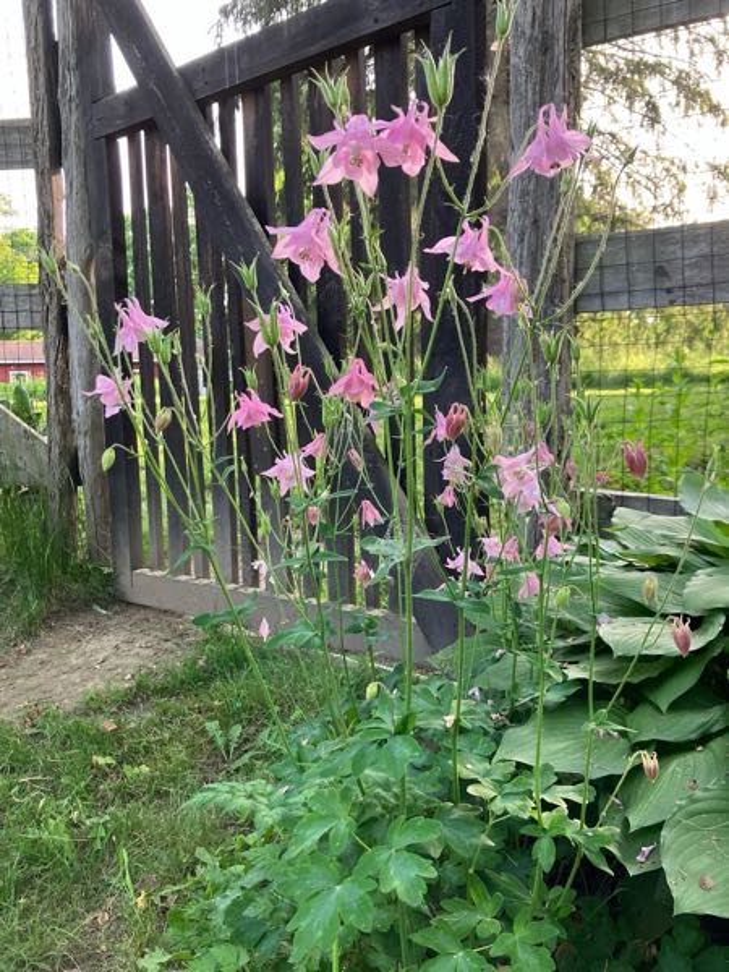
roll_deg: +1.4
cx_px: 364
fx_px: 786
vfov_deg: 63.4
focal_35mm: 28
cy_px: 486
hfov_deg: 49.7
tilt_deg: -6.9
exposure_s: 1/121
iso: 64
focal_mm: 3.99
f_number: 1.8
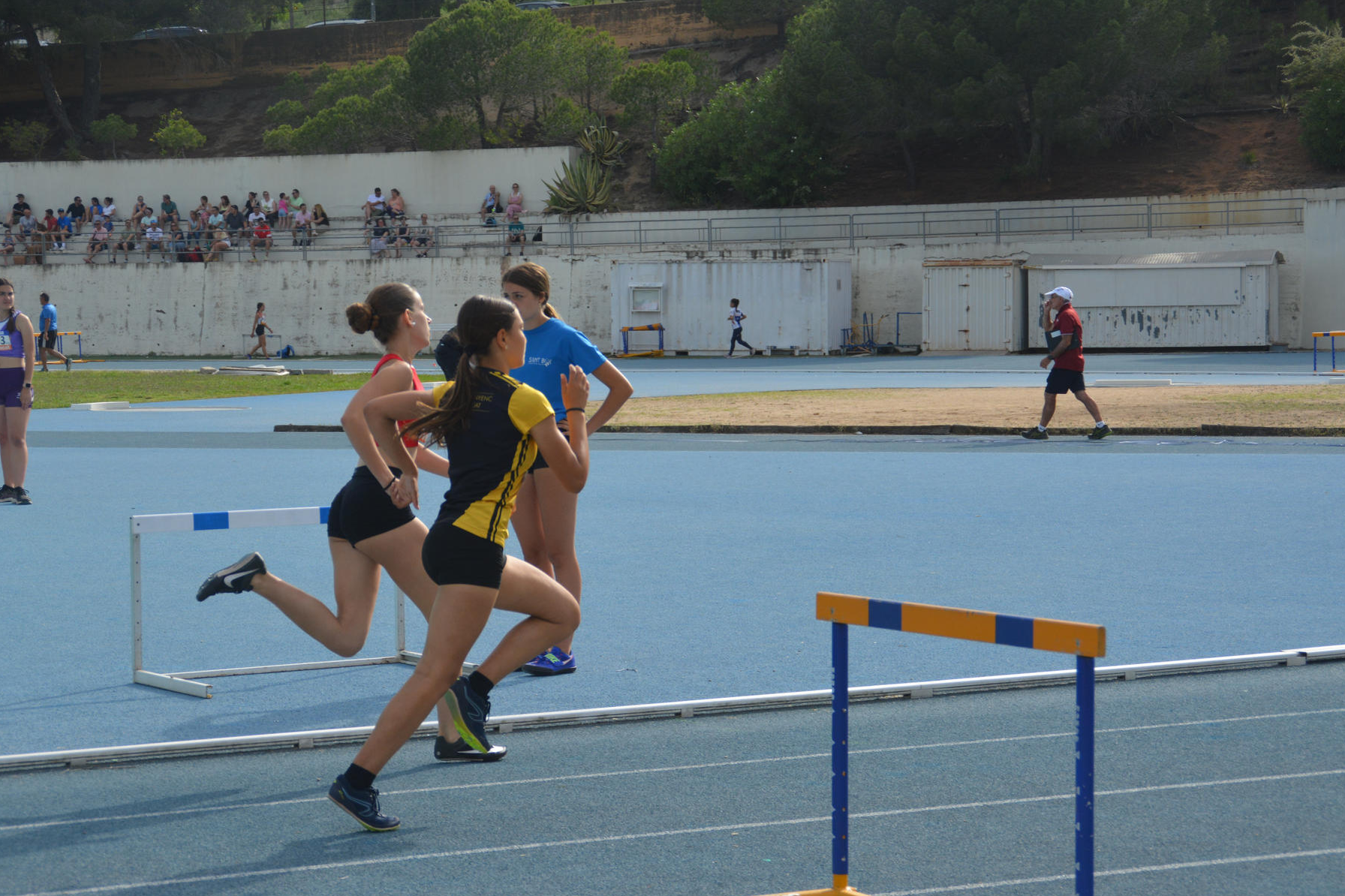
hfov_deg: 21.2
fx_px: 3586
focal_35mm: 96
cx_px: 669
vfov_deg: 14.2
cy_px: 439
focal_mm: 56
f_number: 6.3
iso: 400
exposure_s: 1/1600
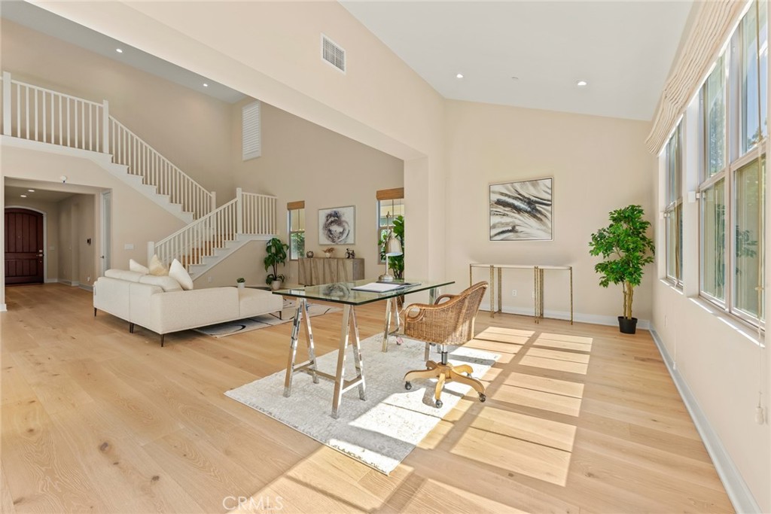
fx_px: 300
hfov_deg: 104.2
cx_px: 386
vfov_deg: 81.2
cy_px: 257
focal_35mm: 14
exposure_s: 1/50
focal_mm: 14
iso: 320
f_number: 6.3
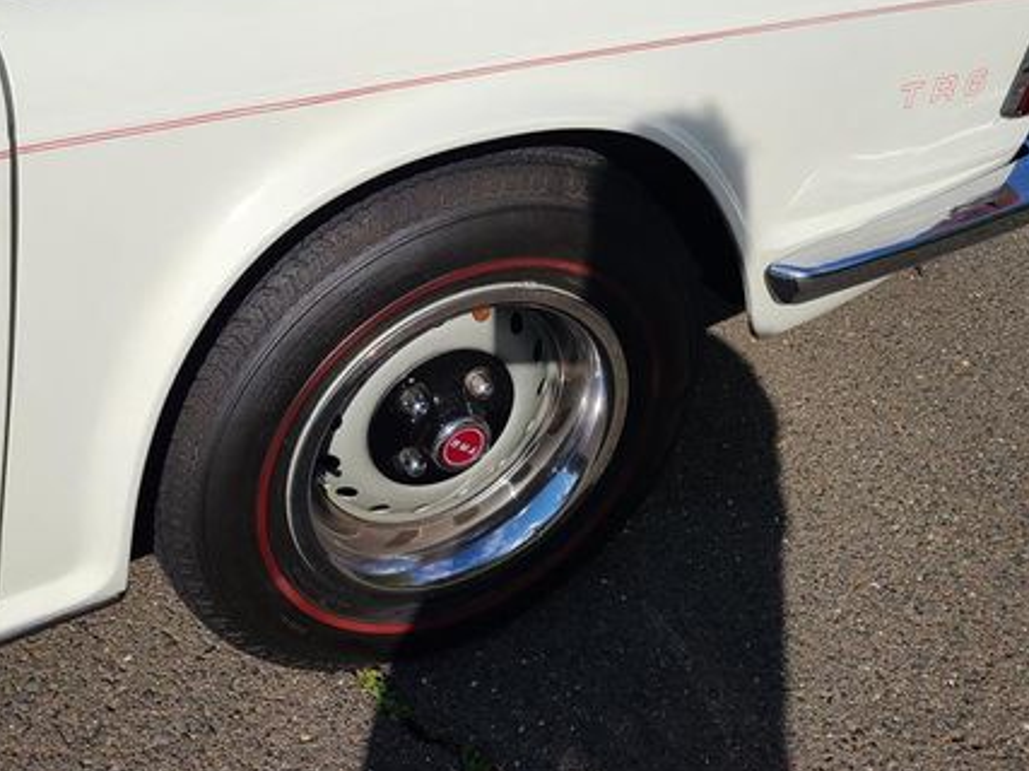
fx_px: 1159
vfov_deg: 36.1
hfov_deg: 47.4
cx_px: 376
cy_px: 205
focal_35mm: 39
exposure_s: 1/4653
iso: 40
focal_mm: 5.4
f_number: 1.8
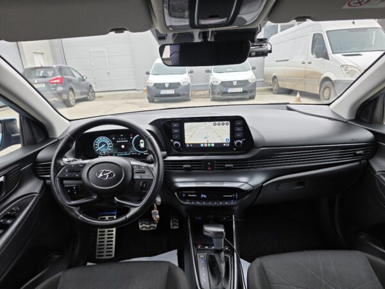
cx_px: 192
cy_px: 144
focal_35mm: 23
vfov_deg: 58.9
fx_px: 256
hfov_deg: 73.9
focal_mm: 6.3
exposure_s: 1/180
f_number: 1.7
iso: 80
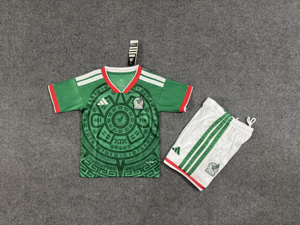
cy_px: 112
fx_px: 208
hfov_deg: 71.6
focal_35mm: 24
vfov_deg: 56.8
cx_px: 150
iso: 400
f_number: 1.78
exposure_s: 1/60
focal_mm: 6.76
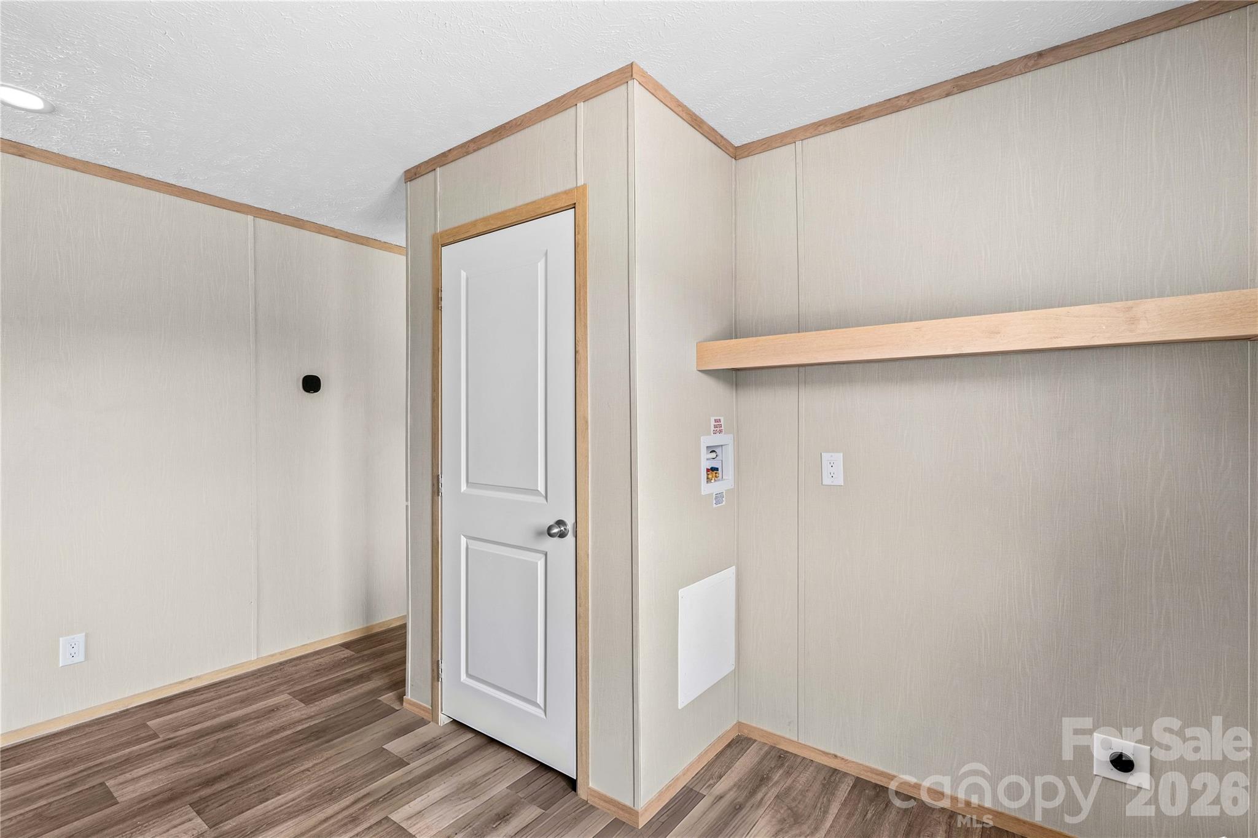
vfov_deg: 73.7
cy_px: 419
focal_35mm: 16
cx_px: 629
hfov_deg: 96.7
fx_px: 559
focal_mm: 16
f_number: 8
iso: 100
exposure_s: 1/3
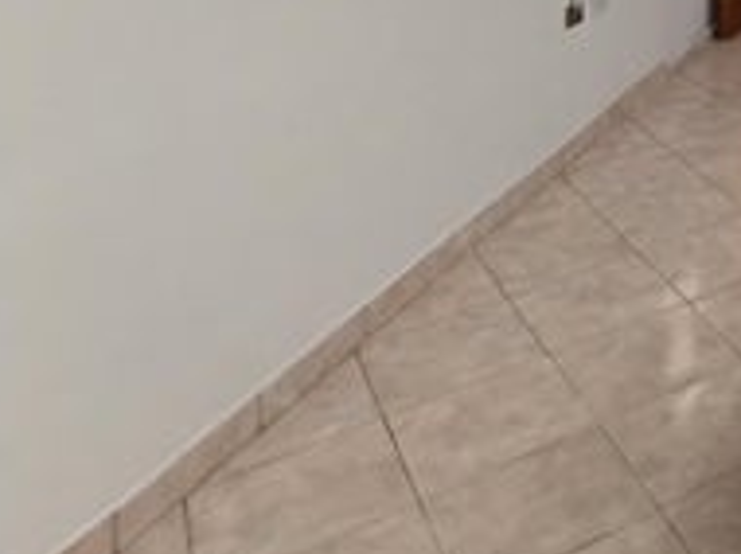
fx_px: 1154
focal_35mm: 54
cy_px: -324
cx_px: 1092
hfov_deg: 26.5
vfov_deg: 21.6
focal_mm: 1.65
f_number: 2.2
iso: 250
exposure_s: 1/50
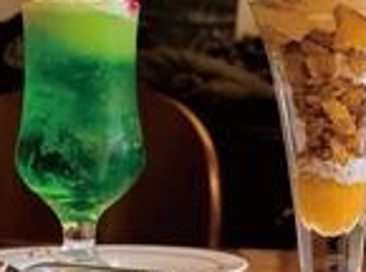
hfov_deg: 10.7
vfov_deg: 7.9
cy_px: 78
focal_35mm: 186
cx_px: 232
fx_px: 1962
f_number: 11
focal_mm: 70
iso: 320
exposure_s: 1/15
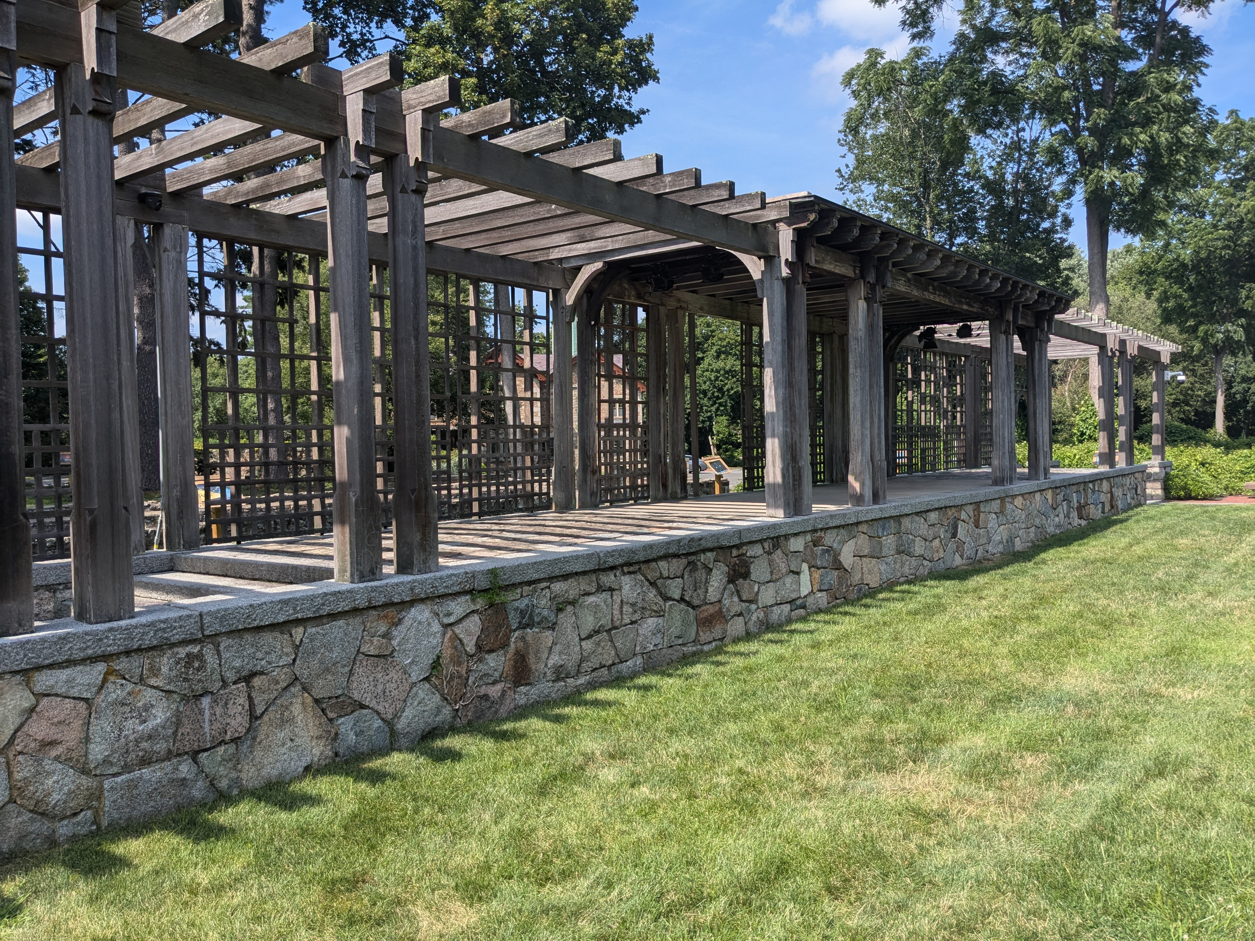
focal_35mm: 27
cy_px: 470
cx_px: 628
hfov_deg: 65.3
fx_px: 979
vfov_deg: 51.4
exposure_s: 1/2128
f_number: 1.73
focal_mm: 4.38
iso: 59
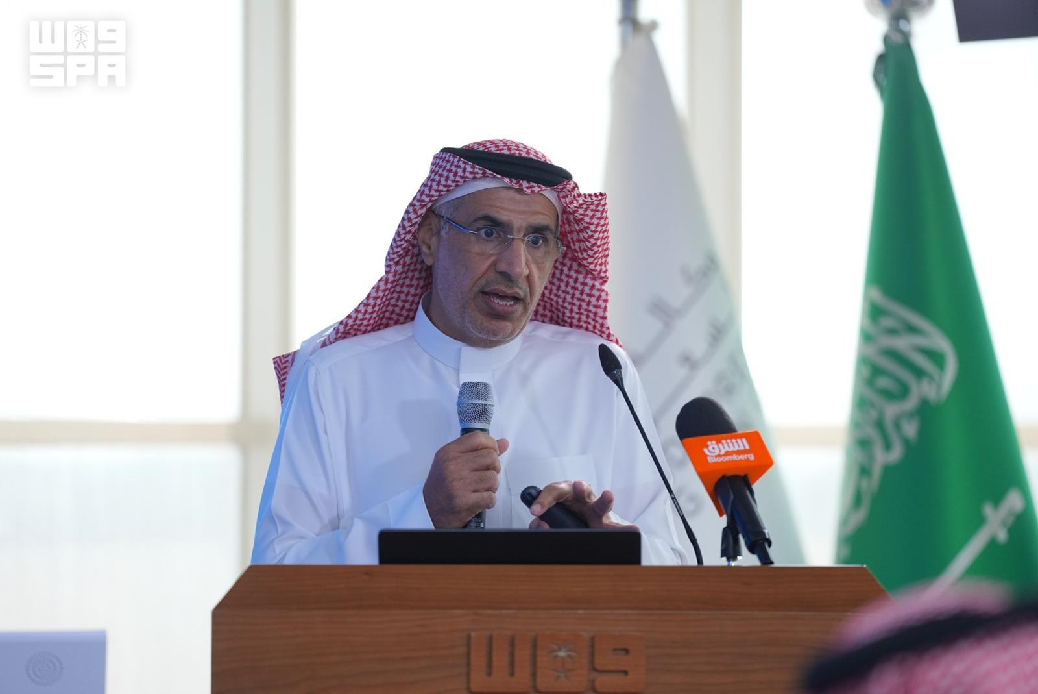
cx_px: 519
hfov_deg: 10.3
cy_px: 347
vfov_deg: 6.9
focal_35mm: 200
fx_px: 5770
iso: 800
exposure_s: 1/160
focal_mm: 200
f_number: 2.8
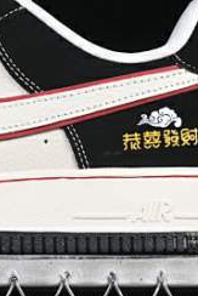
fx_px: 1845
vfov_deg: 9.2
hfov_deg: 6.1
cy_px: 70
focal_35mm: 224
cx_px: -56
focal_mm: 50
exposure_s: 1/80
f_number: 7.1
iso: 160
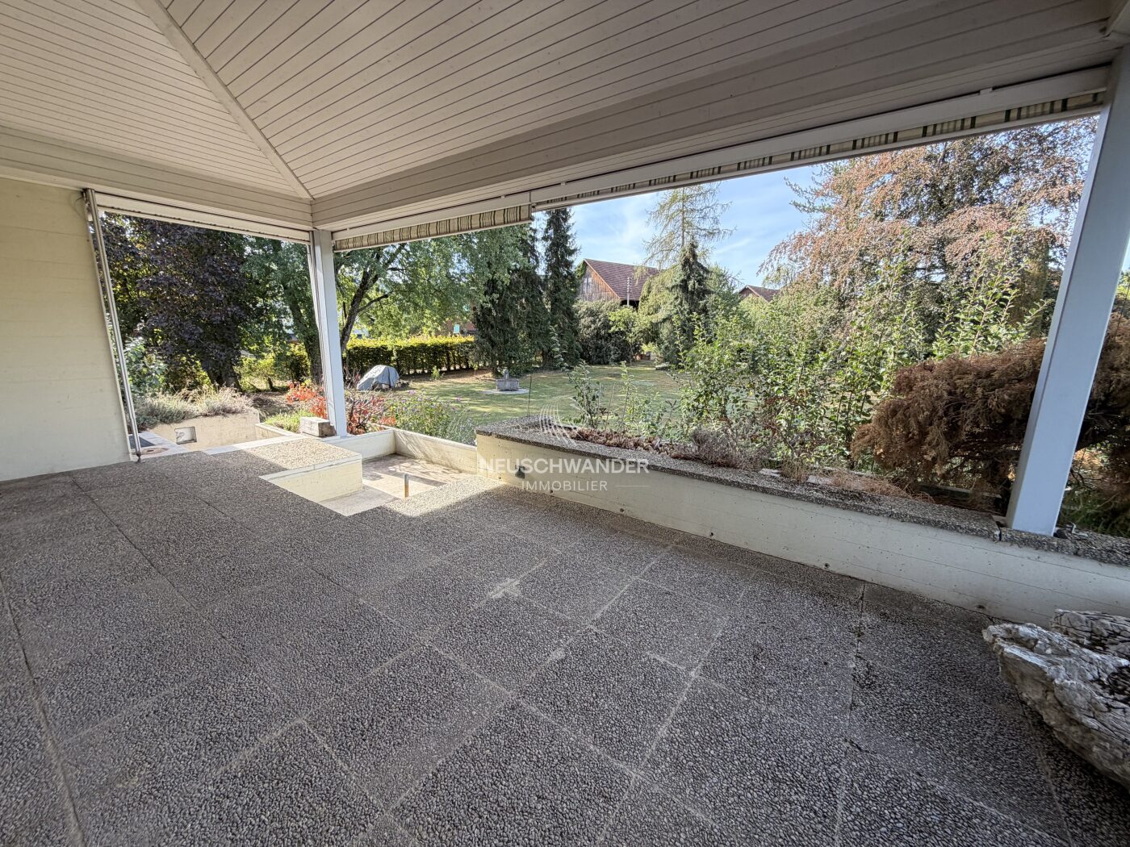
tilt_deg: -11.3
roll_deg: -1.3
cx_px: 565
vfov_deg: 85.7
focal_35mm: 14
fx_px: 457
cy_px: 424
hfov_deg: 102.1
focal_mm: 2.22
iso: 50
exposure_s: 1/162
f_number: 2.2
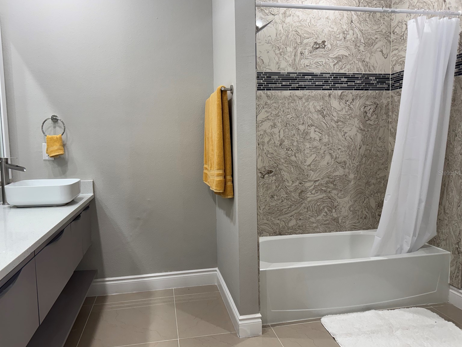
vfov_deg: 54.9
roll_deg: +1.0
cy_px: 173
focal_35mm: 25
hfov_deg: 69.4
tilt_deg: -6.5
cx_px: 226
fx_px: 334
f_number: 1.78
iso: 125
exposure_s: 1/120
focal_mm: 6.76
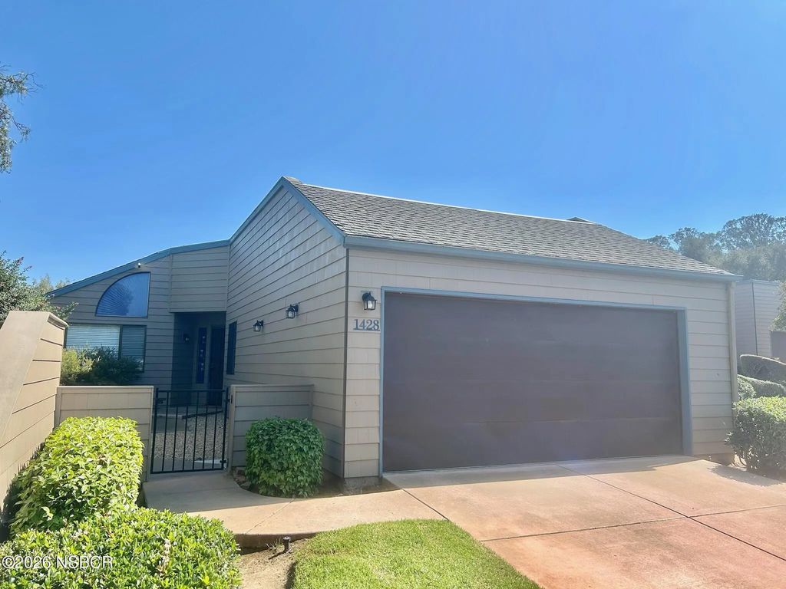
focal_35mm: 26
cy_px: 294
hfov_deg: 67.3
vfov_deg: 53.1
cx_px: 393
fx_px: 590
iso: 50
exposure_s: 1/3831
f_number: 1.5
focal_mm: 5.7
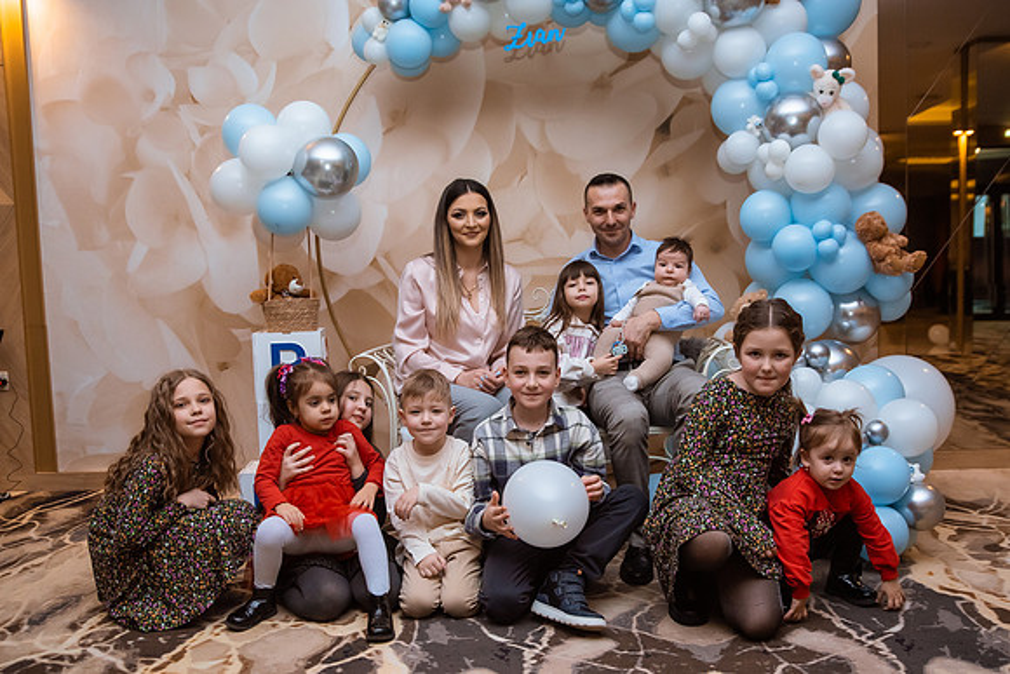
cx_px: 529
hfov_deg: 55.8
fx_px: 953
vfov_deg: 38.9
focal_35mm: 34
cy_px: 370
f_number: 2.8
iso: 1000
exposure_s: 1/125
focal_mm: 29
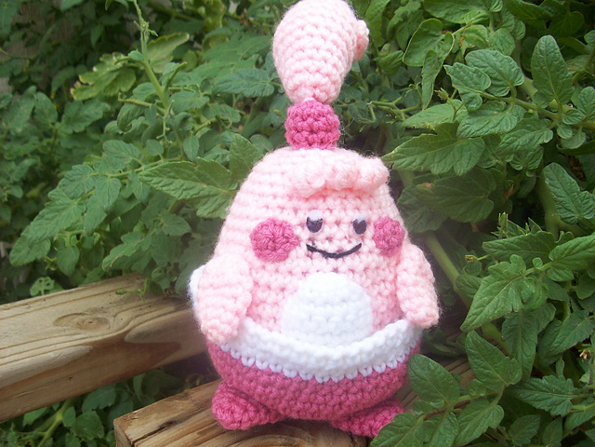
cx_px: 298
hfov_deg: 54.0
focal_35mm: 34
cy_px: 224
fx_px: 584
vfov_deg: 41.8
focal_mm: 5.7
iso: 80
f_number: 2.8
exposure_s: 1/545
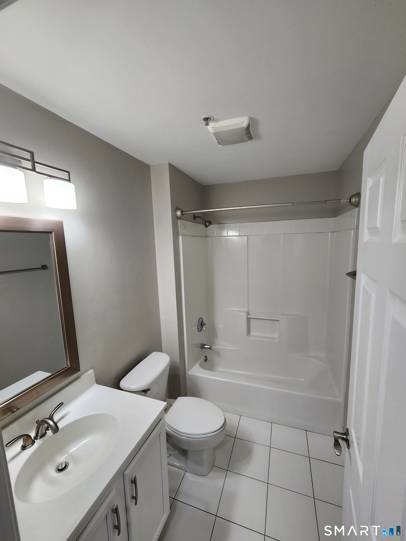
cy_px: 270
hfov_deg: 89.9
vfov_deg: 106.2
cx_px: 203
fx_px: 203
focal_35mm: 13
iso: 80
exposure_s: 1/60
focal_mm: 2.2
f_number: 2.2
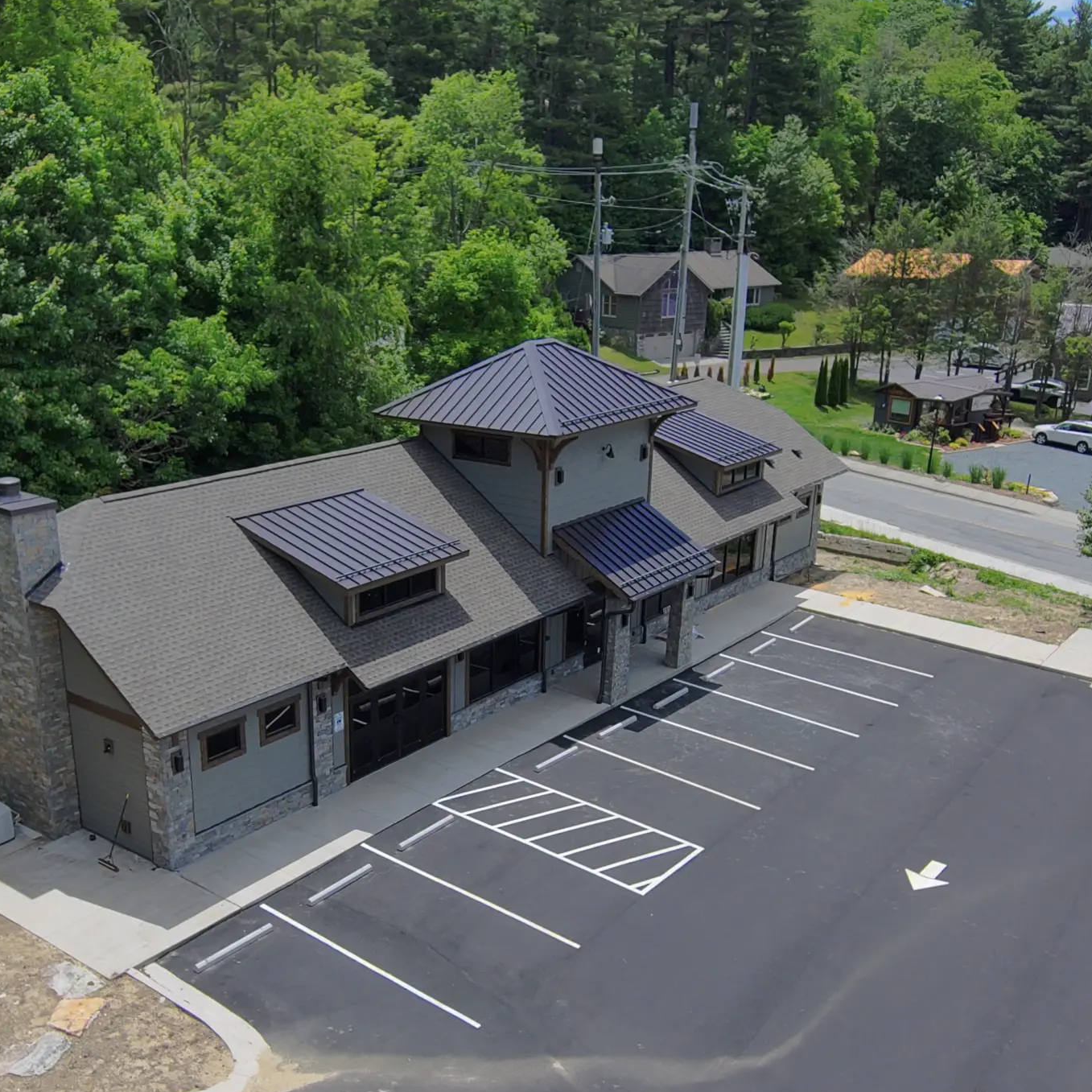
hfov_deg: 47.1
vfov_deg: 46.9
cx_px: 460
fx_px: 1249
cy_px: 672
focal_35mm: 35
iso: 100
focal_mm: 3.7
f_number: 2.8
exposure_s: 1/961
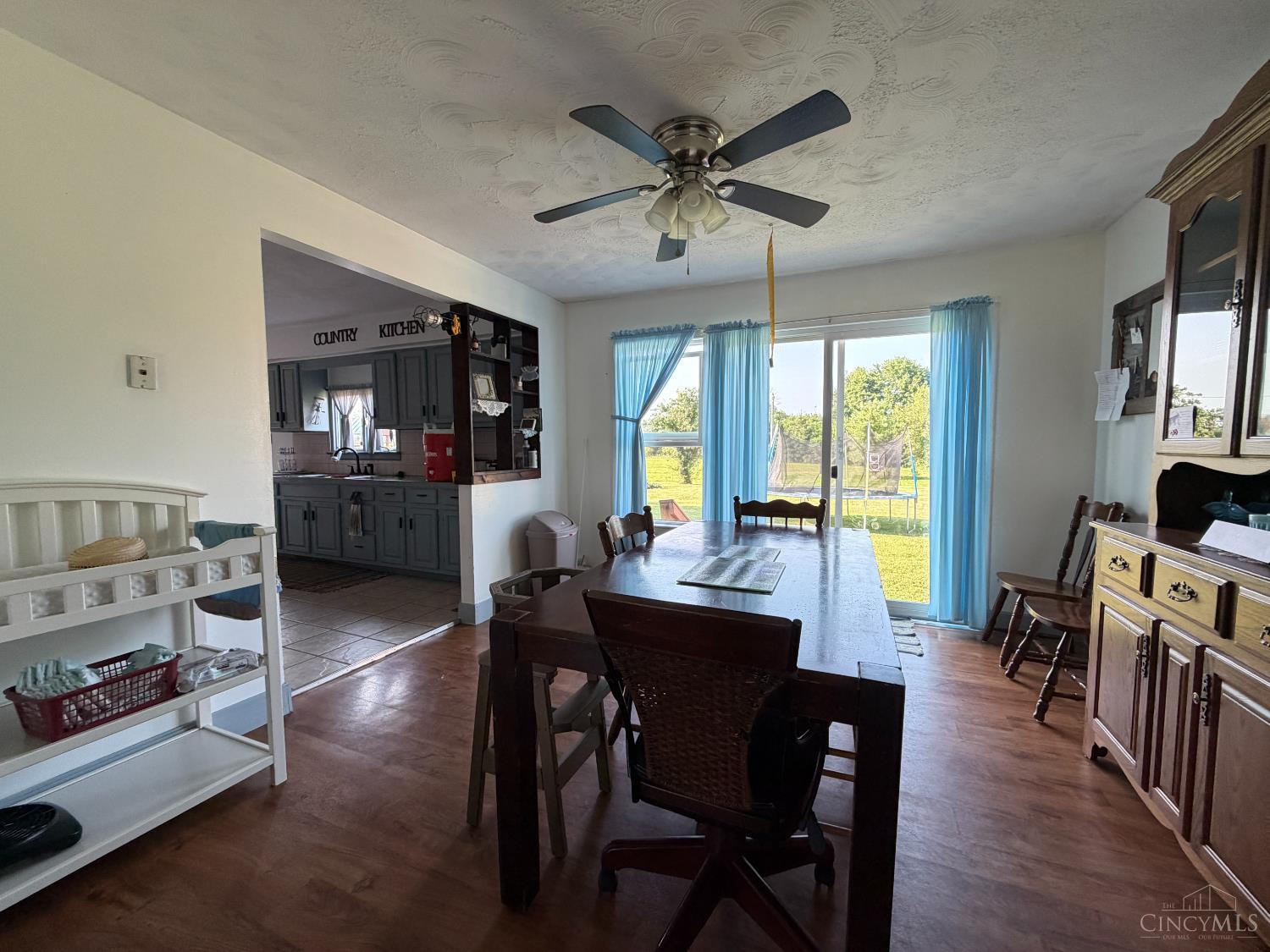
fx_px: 514
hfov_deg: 102.1
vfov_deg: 85.7
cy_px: 476
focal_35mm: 14
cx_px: 635
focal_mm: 2.22
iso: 250
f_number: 2.2
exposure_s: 1/121
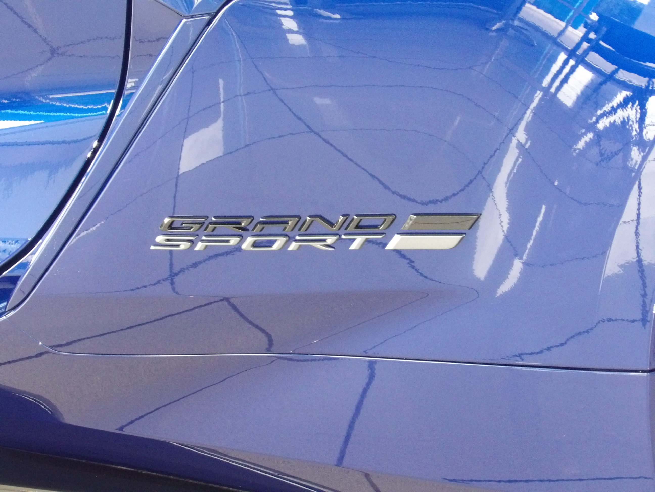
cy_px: 246
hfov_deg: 11.7
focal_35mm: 169
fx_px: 3198
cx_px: 328
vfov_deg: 8.8
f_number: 4.4
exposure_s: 1/58
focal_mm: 30.2
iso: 800
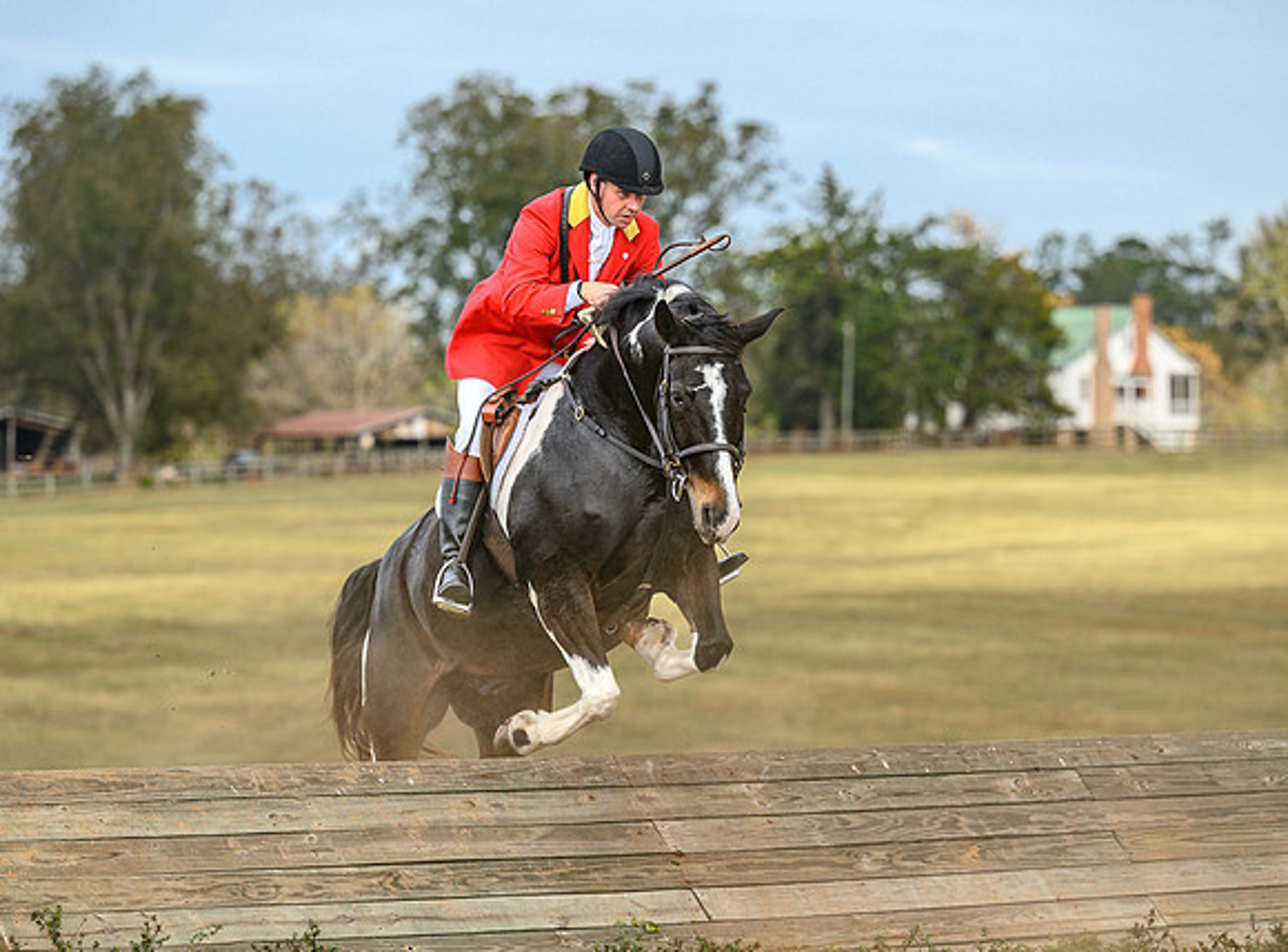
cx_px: 630
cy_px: 490
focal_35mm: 174
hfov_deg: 11.4
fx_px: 6446
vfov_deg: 8.5
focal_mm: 135
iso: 400
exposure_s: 1/1000
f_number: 3.5
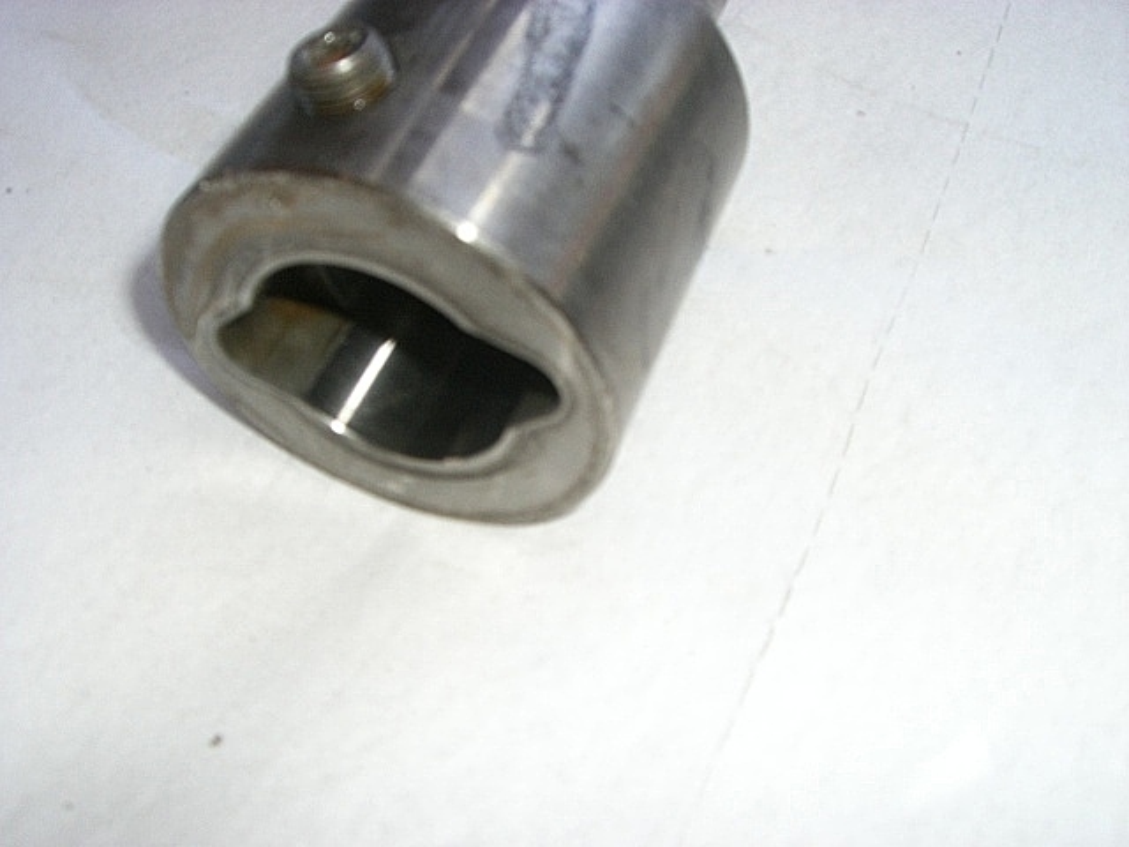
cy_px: 424
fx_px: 1239
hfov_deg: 49.0
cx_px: 564
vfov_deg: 37.7
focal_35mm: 38
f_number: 2.7
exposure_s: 1/200
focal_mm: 6.2
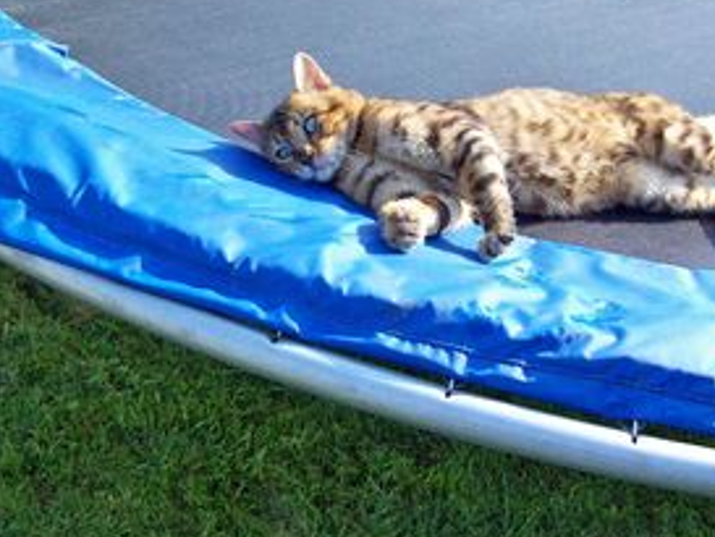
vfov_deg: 25.3
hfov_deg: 33.2
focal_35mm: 58
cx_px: 406
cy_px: 270
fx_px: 1199
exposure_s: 1/411
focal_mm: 6
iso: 80
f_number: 2.7
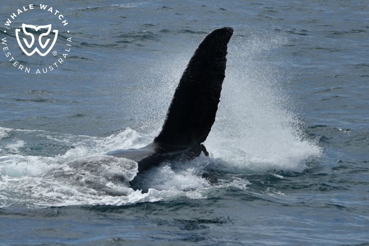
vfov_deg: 10.5
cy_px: 123
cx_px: 184
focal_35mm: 130
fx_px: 1332
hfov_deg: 15.8
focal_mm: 130
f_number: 5
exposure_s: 1/8000
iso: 500
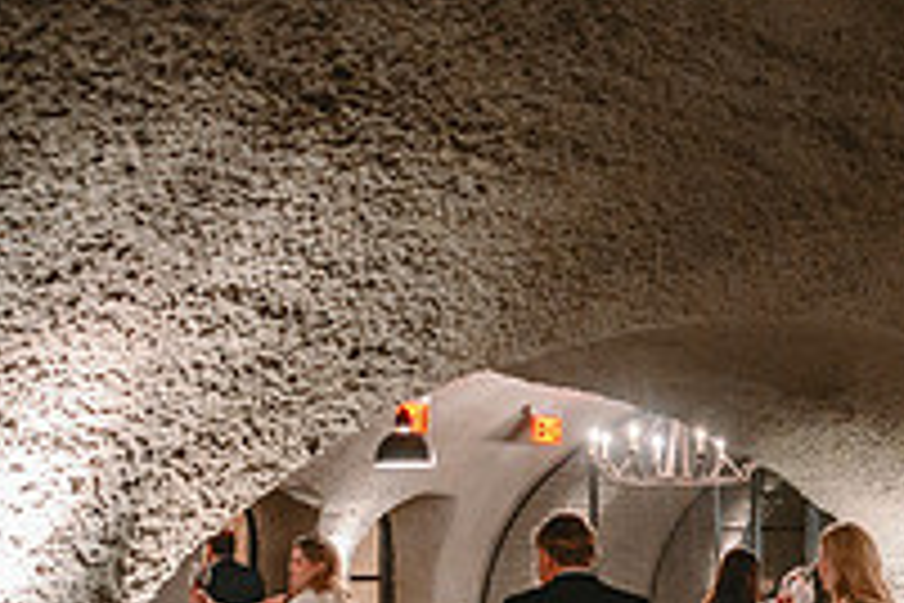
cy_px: 549
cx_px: 980
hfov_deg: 25.2
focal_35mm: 75
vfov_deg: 17.9
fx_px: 1883
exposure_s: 1/60
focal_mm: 26
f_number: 4
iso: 4000
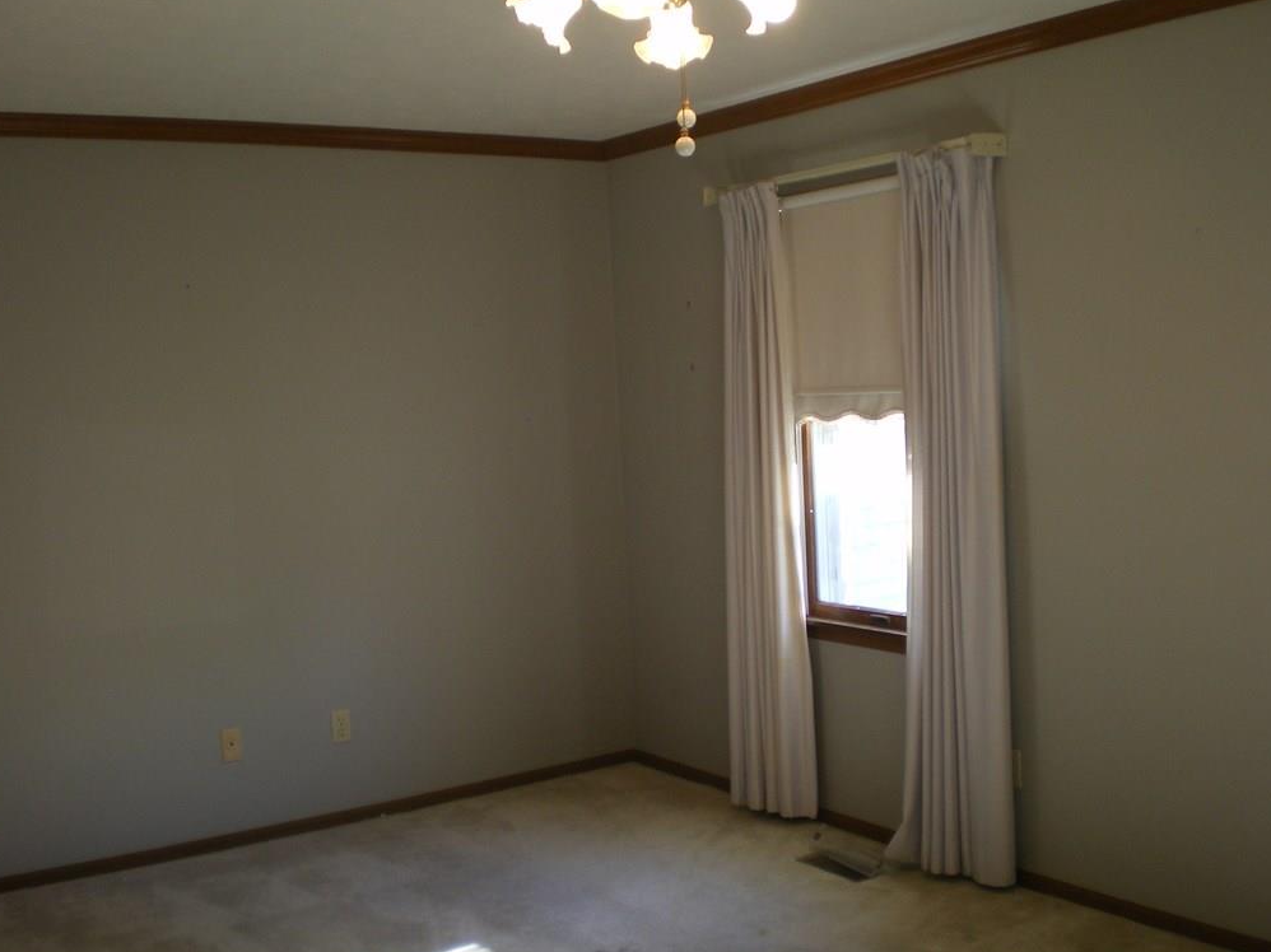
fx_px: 1432
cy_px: 475
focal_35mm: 39
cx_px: 636
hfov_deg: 47.9
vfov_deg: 36.8
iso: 125
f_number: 3.1
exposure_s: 1/30
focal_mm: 6.3
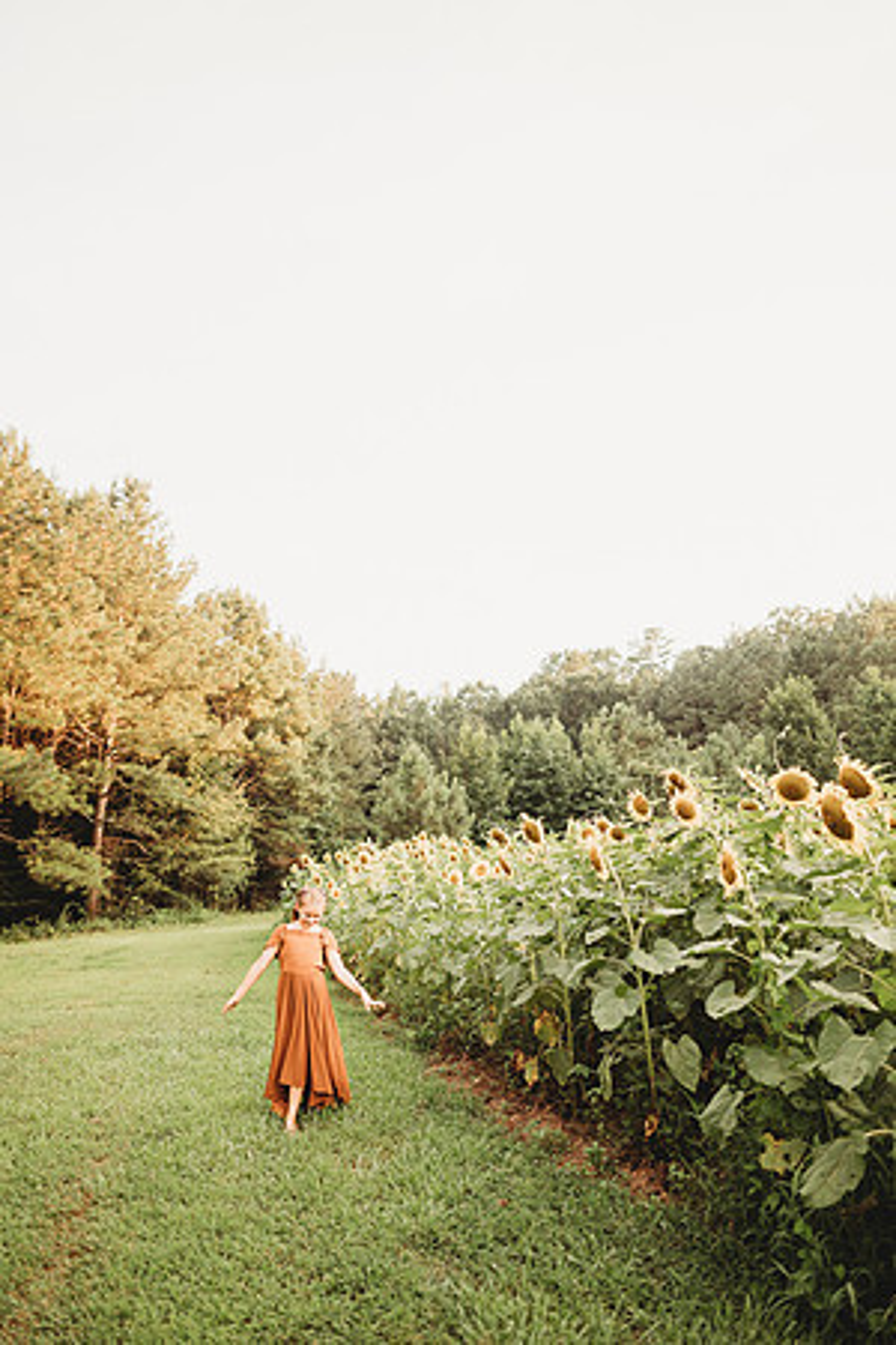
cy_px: 672
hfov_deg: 53.1
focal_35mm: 24
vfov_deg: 73.7
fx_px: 896
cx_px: 448
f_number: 2.2
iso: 125
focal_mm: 24
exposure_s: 1/400
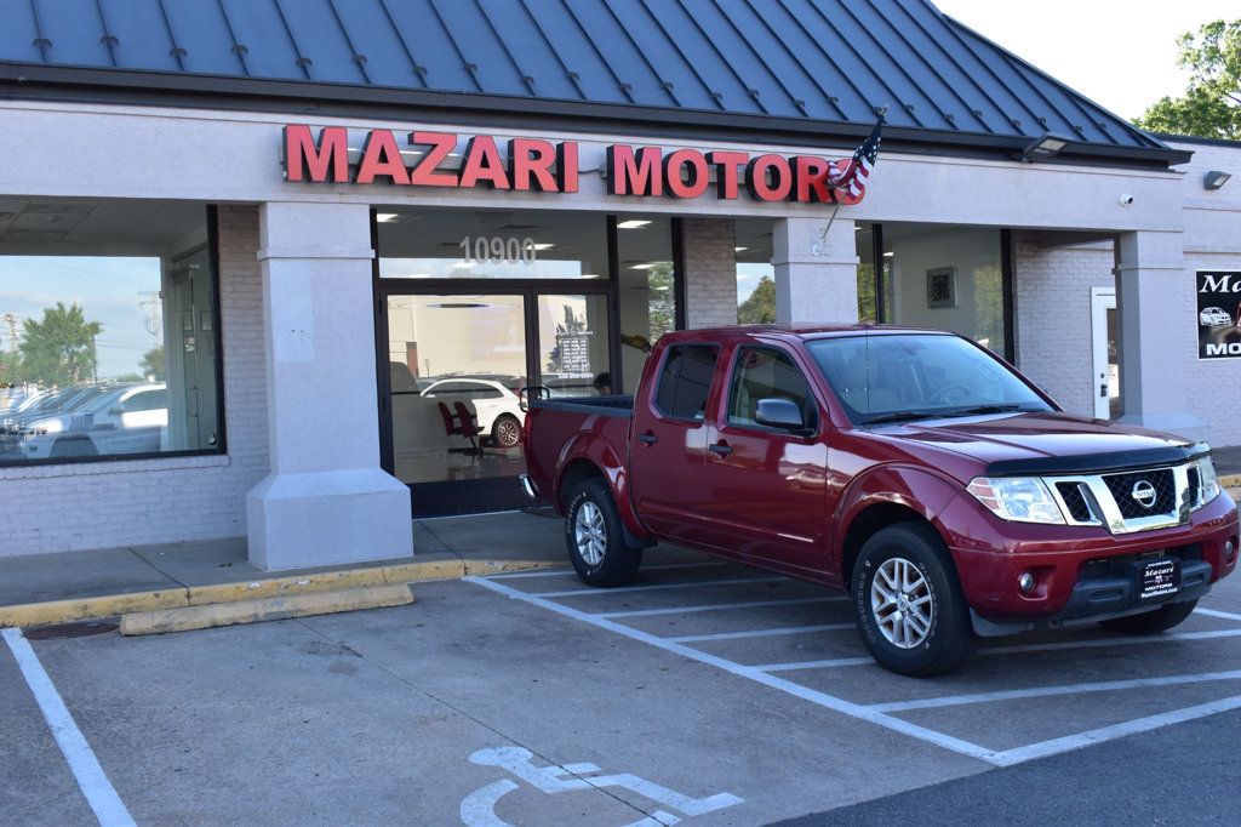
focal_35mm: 38
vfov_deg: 35.5
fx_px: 1292
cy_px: 414
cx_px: 620
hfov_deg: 51.3
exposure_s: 1/125
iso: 400
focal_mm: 25
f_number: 9
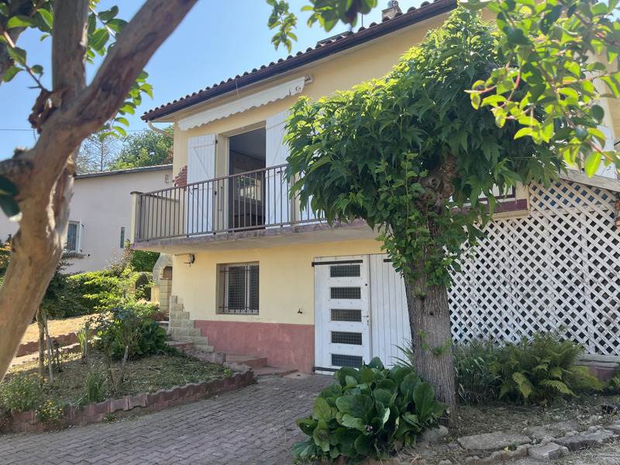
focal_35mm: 26
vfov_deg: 53.1
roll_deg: +0.3
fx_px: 466
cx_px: 310
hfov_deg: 67.3
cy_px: 232
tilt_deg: +6.6
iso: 50
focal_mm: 5.1
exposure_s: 1/852
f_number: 1.6
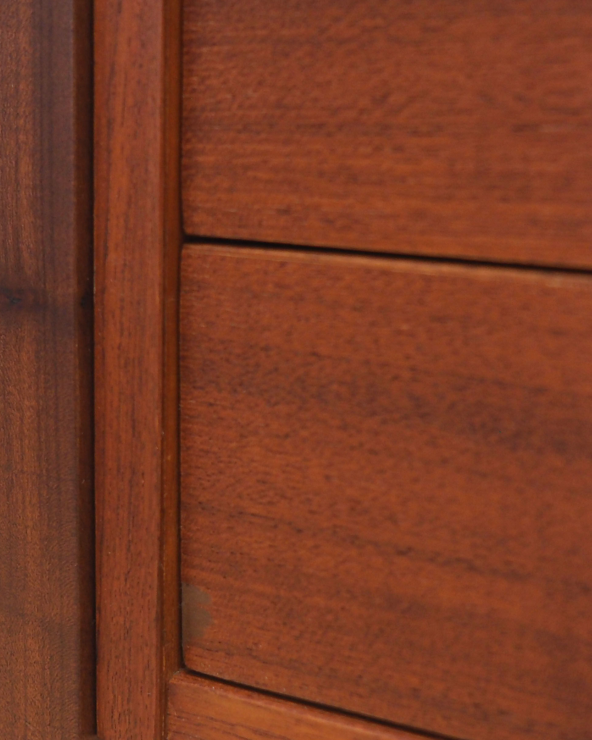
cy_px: 550
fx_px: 1511
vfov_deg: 27.2
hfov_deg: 22.2
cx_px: 322
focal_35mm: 69
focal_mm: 17
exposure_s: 1/60
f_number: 2.2
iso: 640
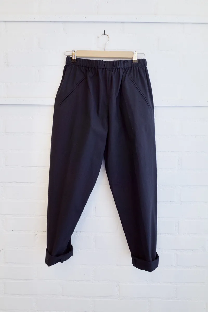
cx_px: 104
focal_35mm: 28
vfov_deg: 65.5
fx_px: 243
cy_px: 156
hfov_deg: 46.4
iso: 320
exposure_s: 1/40
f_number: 2.8
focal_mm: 18.3
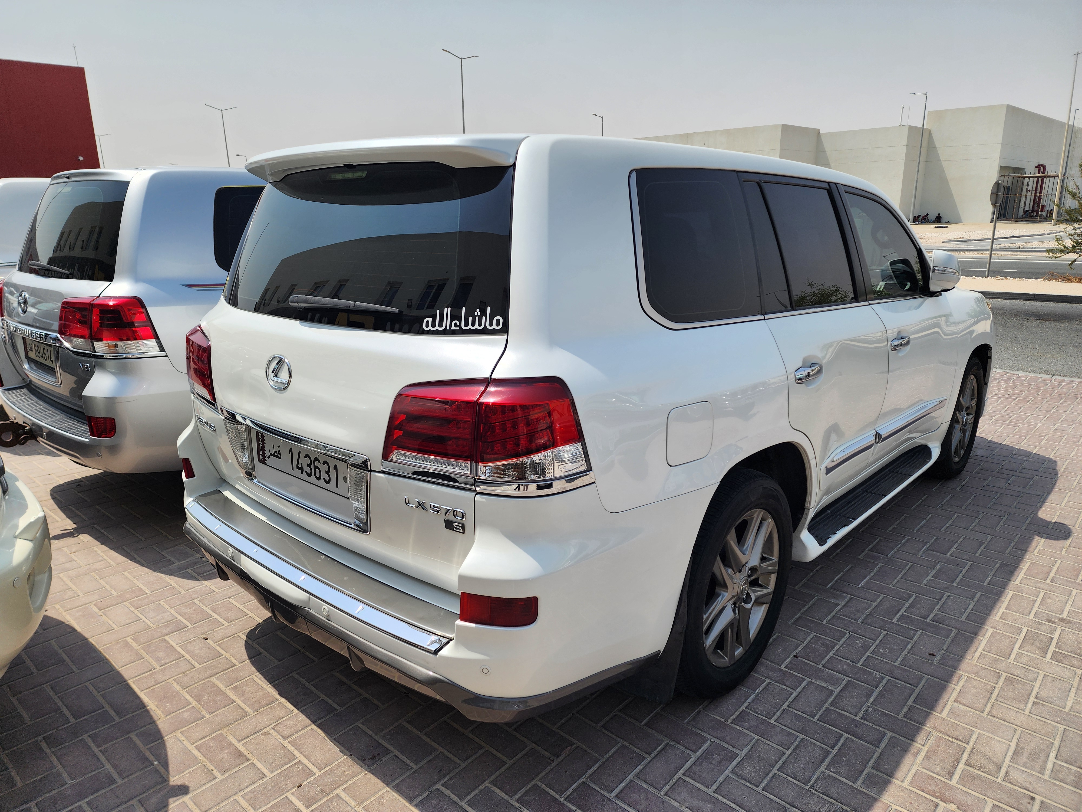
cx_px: 541
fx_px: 719
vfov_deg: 58.9
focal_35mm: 23
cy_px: 406
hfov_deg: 73.9
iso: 12
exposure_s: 1/1686
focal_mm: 6.4
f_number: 1.8
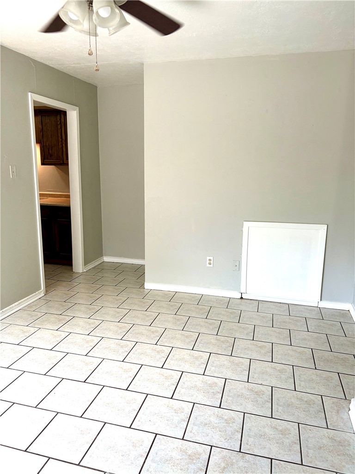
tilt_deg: -11.2
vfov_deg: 67.3
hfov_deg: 53.1
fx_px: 356
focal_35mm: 26
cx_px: 178
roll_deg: -0.4
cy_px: 237
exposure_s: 1/121
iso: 50
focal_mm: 5.96
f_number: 1.6
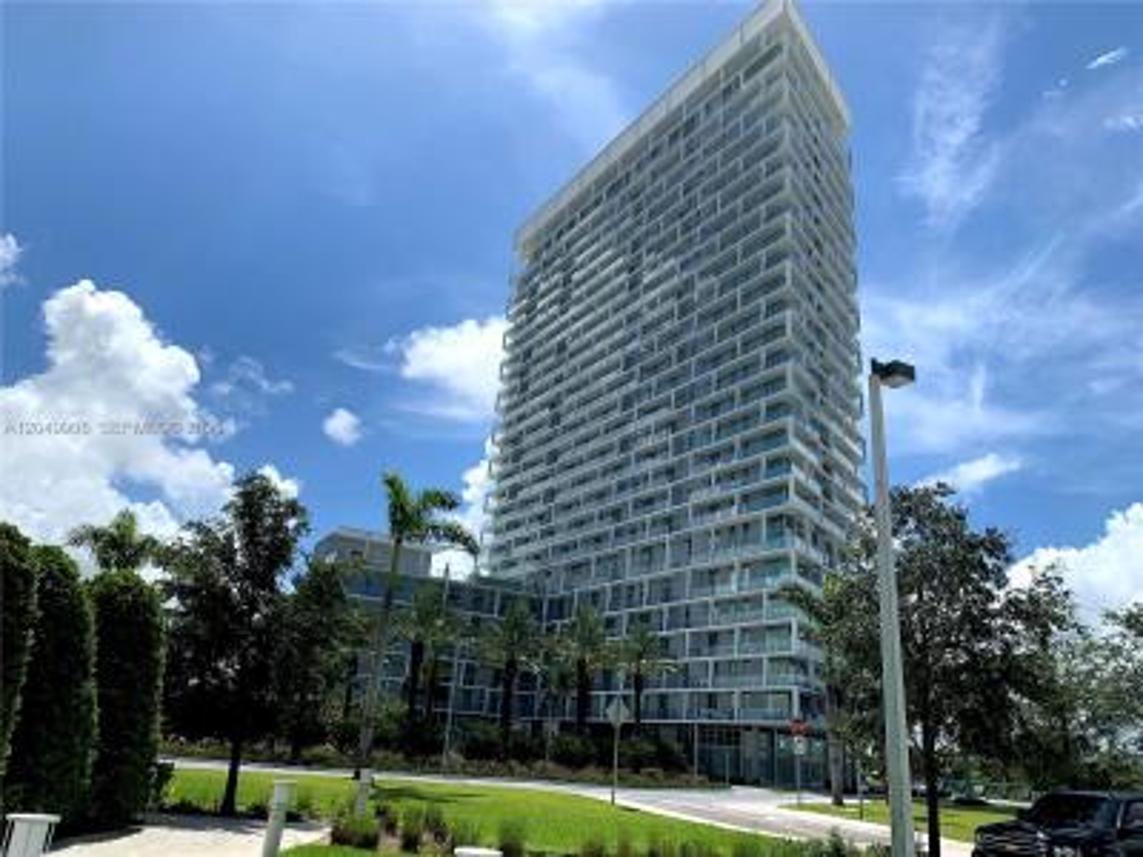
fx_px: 859
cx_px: 572
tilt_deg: +20.8
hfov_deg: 67.3
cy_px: 428
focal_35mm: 26
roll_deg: -1.5
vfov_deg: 53.1
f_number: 1.8
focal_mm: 4.25
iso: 25
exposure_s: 1/3401
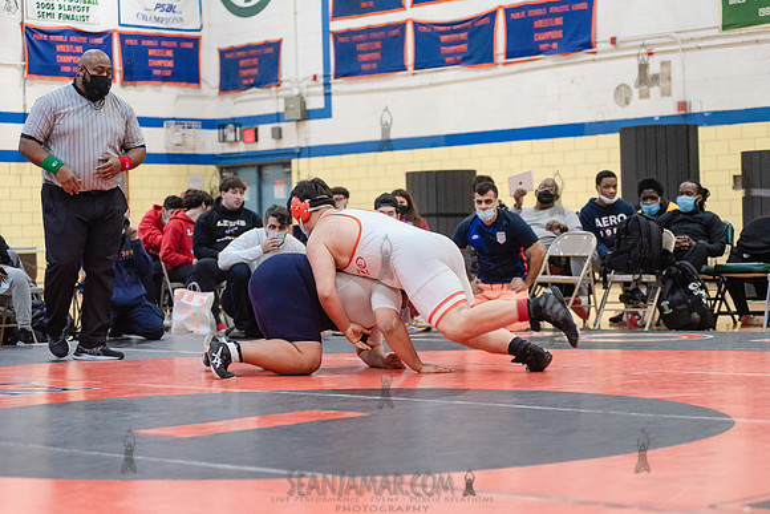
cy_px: 257
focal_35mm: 80
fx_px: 1711
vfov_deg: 17.1
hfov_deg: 25.4
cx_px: 385
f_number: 3.5
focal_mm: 80
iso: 4000
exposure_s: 1/400
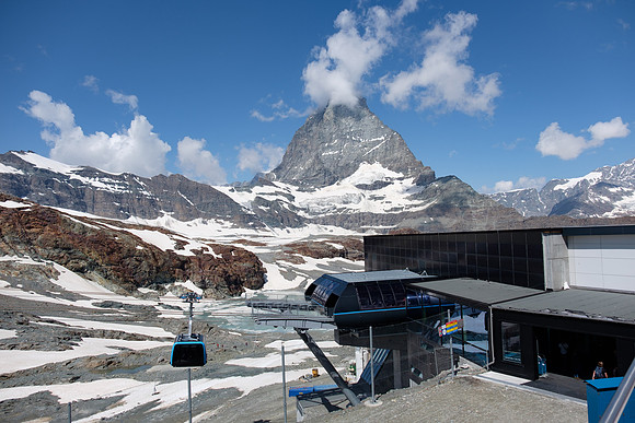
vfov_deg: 48.0
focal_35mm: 27
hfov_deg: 67.4
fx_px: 476
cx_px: 318
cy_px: 212
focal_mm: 18
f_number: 5.6
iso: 200
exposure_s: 1/1400
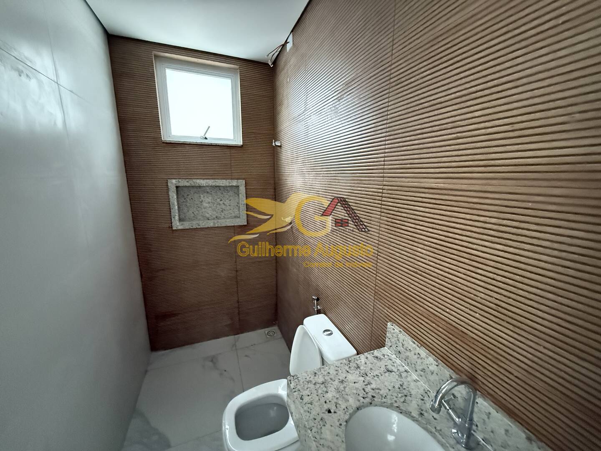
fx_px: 243
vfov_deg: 85.7
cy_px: 226
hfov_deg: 102.1
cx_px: 300
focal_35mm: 14
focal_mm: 2.22
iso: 1250
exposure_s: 1/60
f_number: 2.2
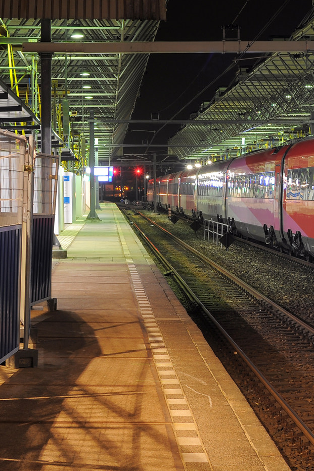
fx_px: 1414
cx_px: 408
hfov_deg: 12.3
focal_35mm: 108
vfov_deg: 18.9
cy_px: 153
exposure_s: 6
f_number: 7.1
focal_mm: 35
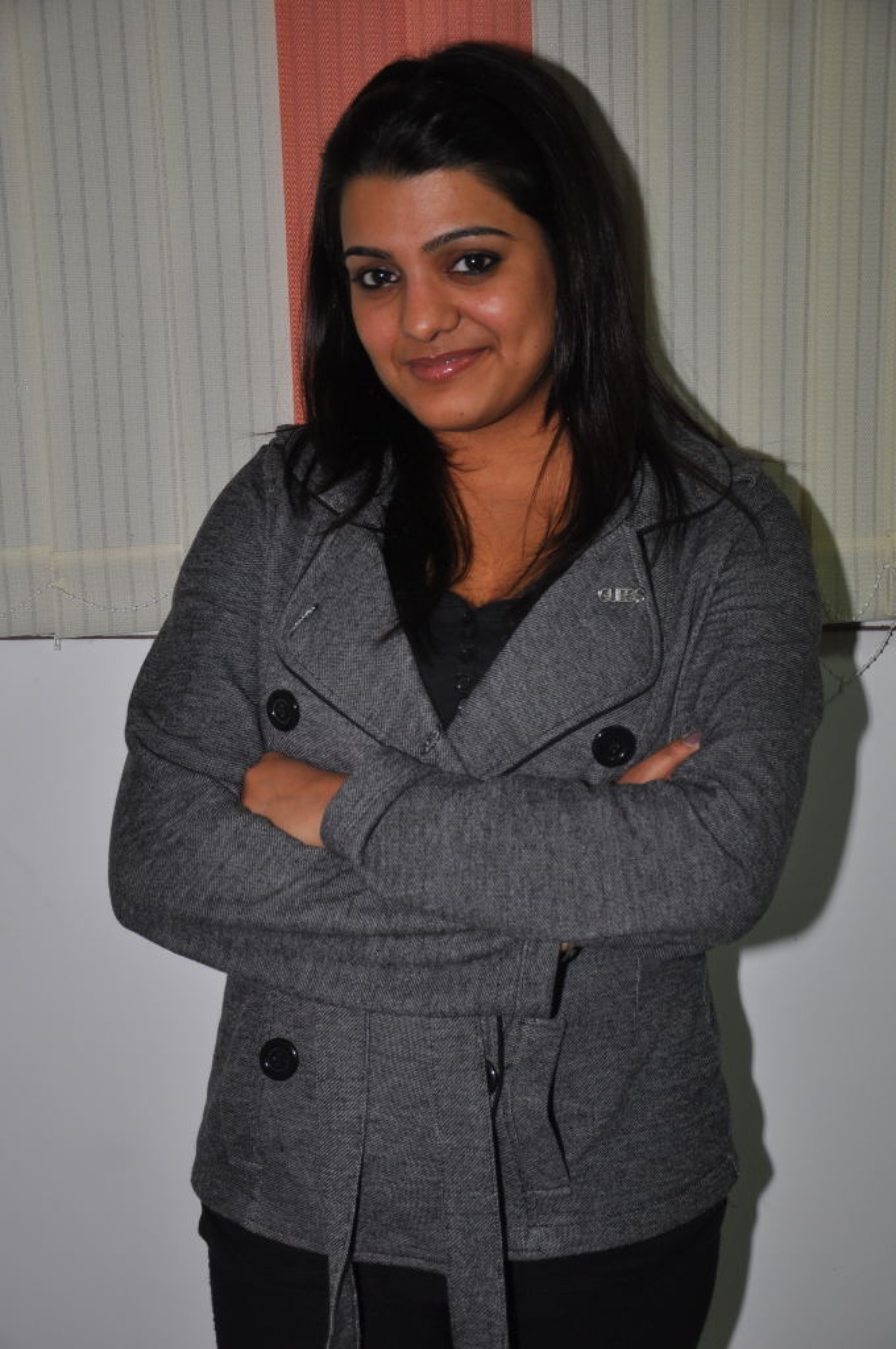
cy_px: 674
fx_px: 2246
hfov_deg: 22.6
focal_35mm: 60
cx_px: 448
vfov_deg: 33.4
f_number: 5
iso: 400
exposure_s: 1/100
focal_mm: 40
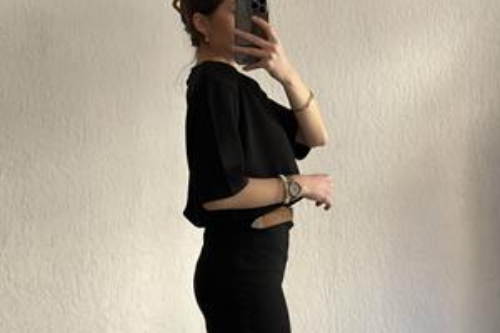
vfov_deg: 19.2
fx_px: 986
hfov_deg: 28.5
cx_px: 253
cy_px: 163
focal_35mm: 71
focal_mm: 6.86
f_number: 1.78
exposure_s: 1/64
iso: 125
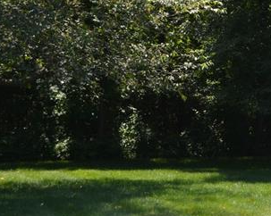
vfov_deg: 9.9
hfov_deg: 12.1
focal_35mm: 152
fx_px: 1218
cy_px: -70
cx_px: 412
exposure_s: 1/200
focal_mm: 32
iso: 100
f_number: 5.6
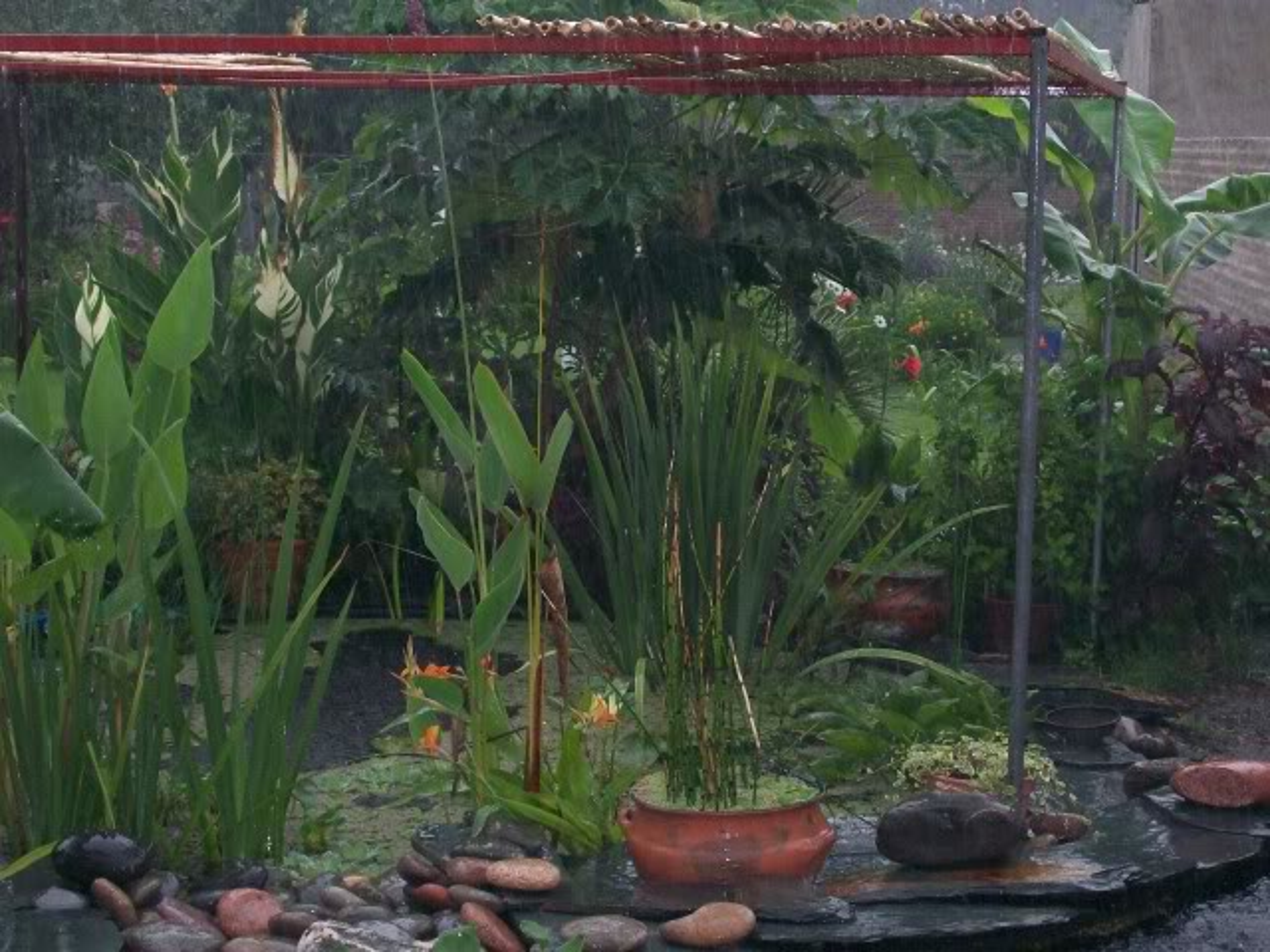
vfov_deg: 21.0
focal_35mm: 70
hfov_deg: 27.8
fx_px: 2568
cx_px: 635
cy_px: 476
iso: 140
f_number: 3.8
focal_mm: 11.6
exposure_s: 1/95.5
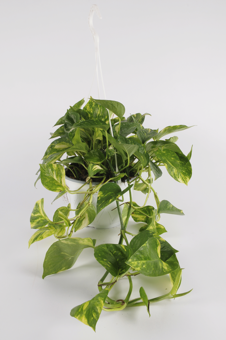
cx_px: 113
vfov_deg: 57.3
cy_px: 170
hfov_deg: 39.9
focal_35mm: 33
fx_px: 312
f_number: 16
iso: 250
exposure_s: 1/125
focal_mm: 22
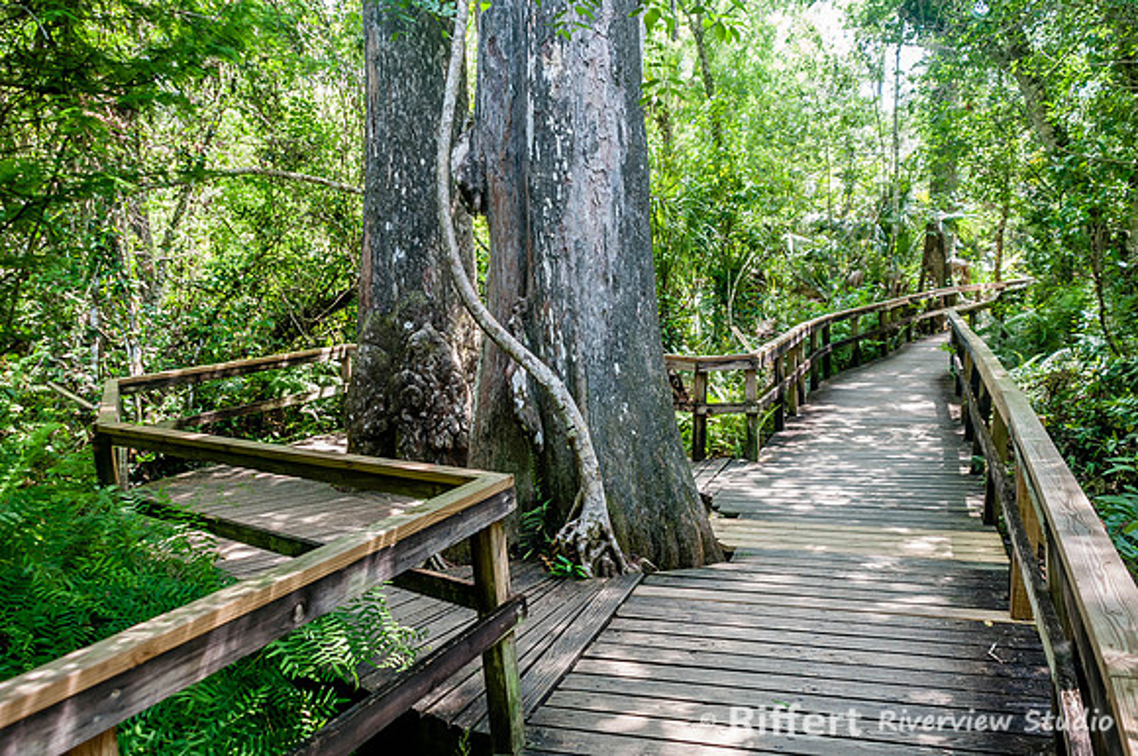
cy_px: 377
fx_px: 885
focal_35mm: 28
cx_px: 564
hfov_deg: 65.5
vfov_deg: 46.2
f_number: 3.5
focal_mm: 18
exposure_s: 1/40
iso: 100
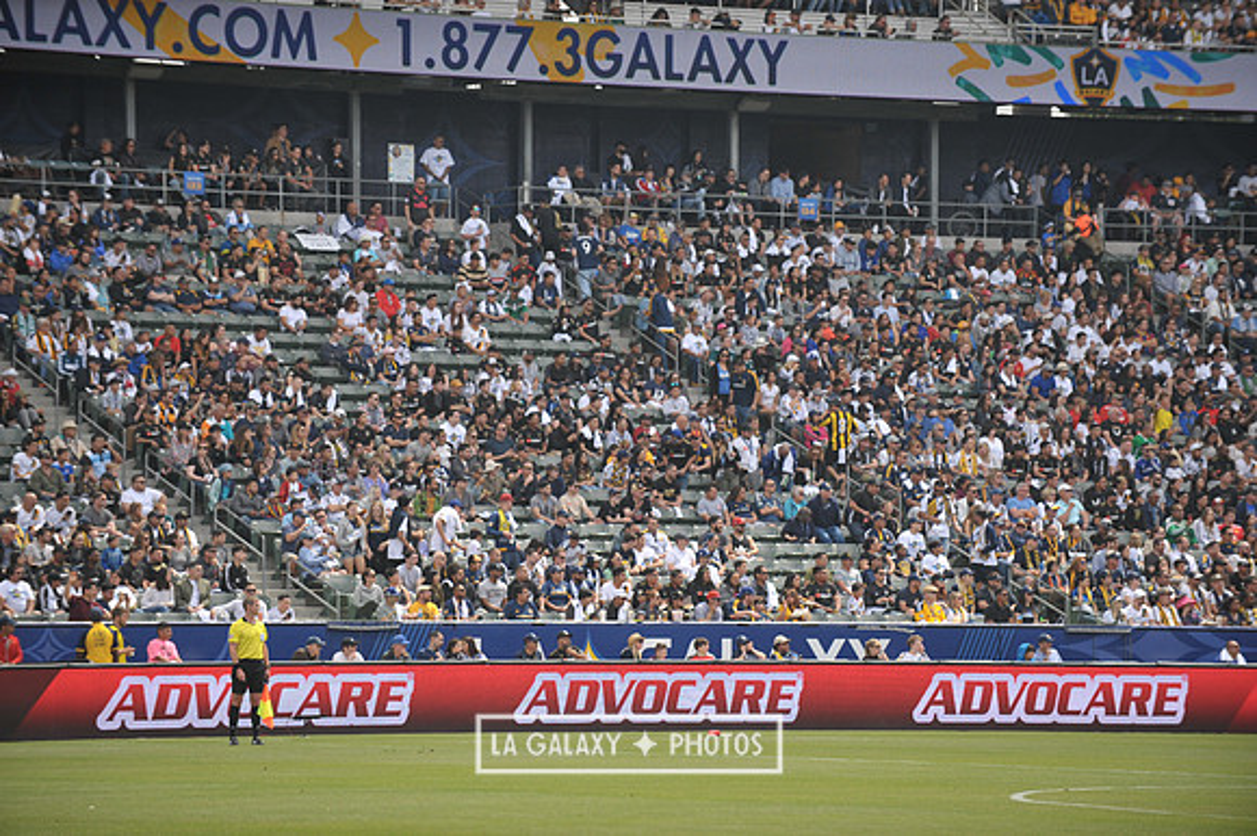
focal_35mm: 190
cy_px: 418
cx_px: 628
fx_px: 6630
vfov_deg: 7.2
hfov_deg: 10.8
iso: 320
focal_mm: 190
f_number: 3.5
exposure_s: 1/2500
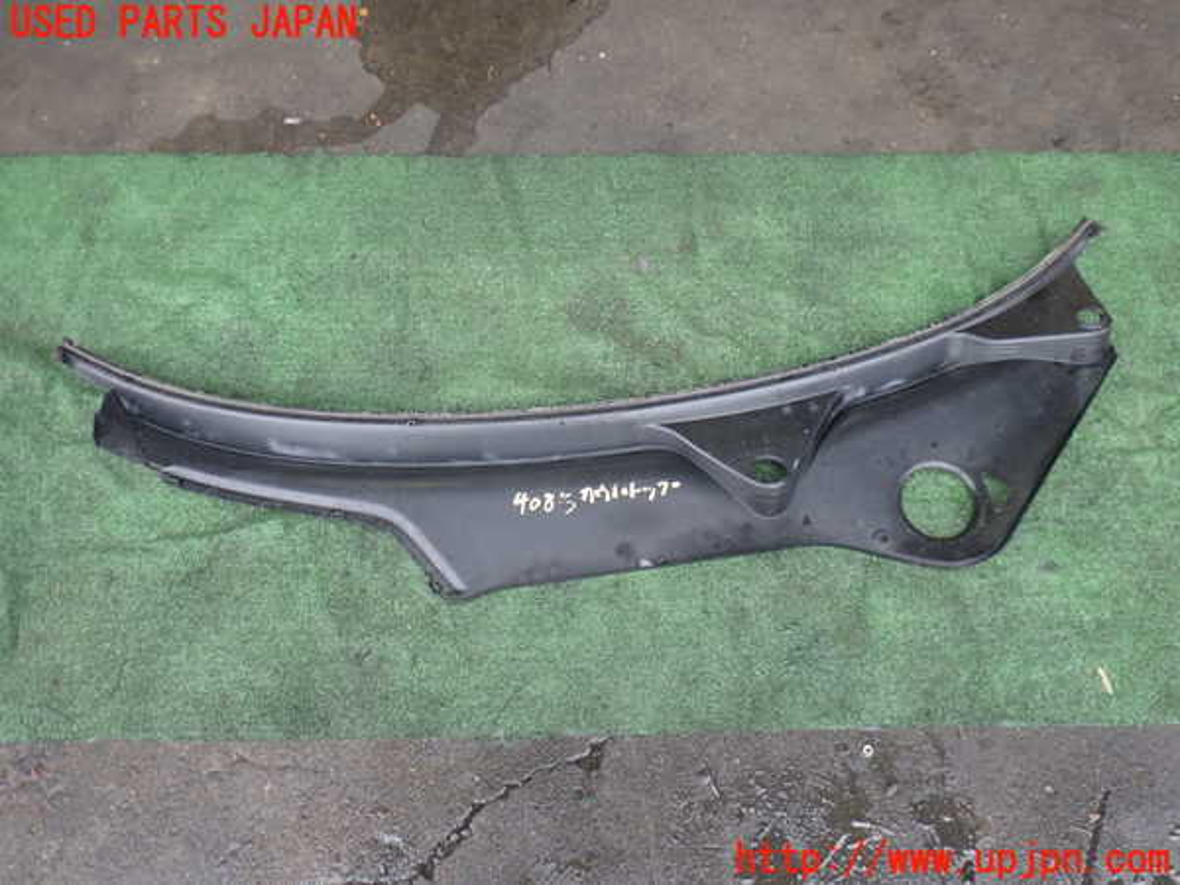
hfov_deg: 60.0
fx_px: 1023
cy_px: 442
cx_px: 590
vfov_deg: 46.8
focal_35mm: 30
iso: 160
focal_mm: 5.4
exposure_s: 1/125
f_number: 2.3
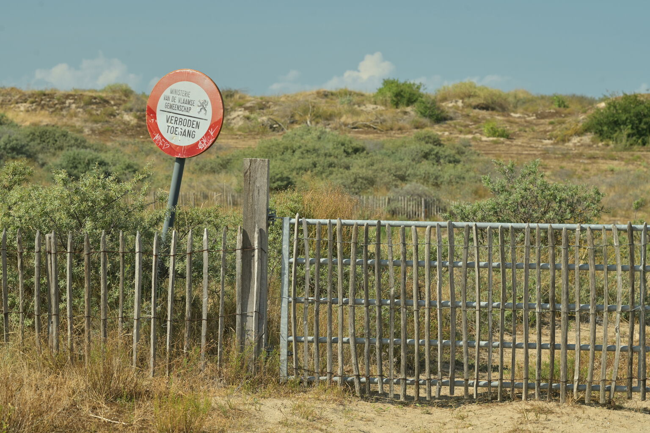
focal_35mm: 135
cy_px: 216
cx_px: 325
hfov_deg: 15.2
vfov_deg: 10.2
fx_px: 2437
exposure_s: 1/200
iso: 200
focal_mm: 135
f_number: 8
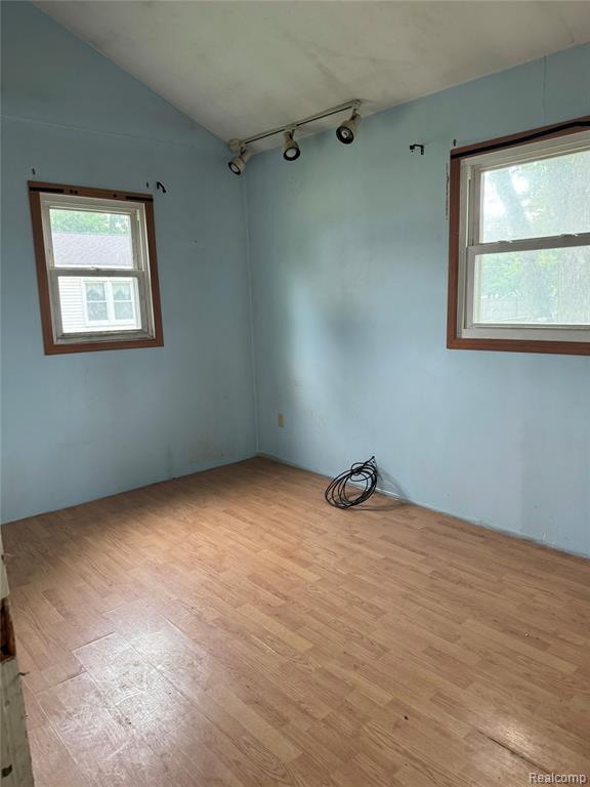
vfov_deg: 71.6
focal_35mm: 24
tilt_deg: -8.6
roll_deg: +1.0
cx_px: 295
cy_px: 394
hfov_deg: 56.8
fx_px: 545
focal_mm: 6.76
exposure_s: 1/74
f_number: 1.78
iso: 200
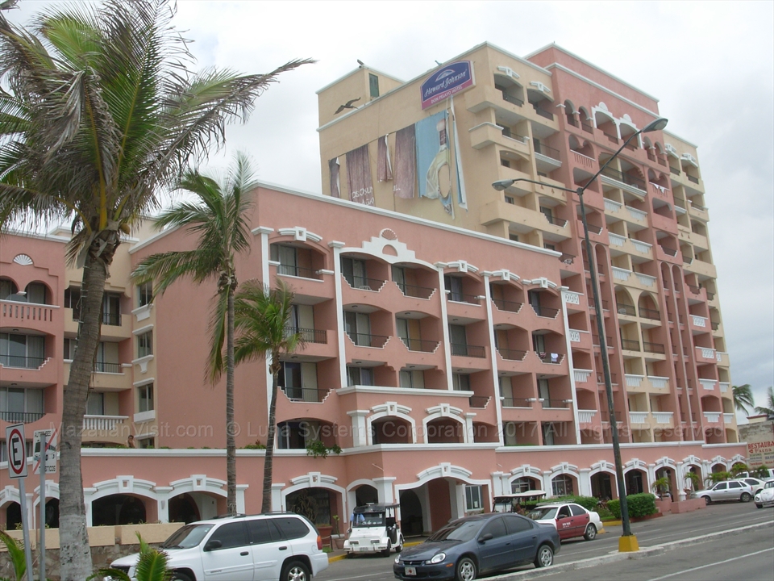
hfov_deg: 49.0
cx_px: 387
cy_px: 290
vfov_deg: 37.7
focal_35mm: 38
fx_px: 850
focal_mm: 6.3
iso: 50
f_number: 4.9
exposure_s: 1/512
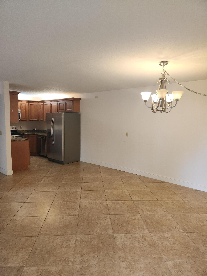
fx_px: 183
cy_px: 138
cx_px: 104
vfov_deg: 73.9
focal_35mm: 23
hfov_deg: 58.9
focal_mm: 5.4
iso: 100
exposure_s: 1/60
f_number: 1.8
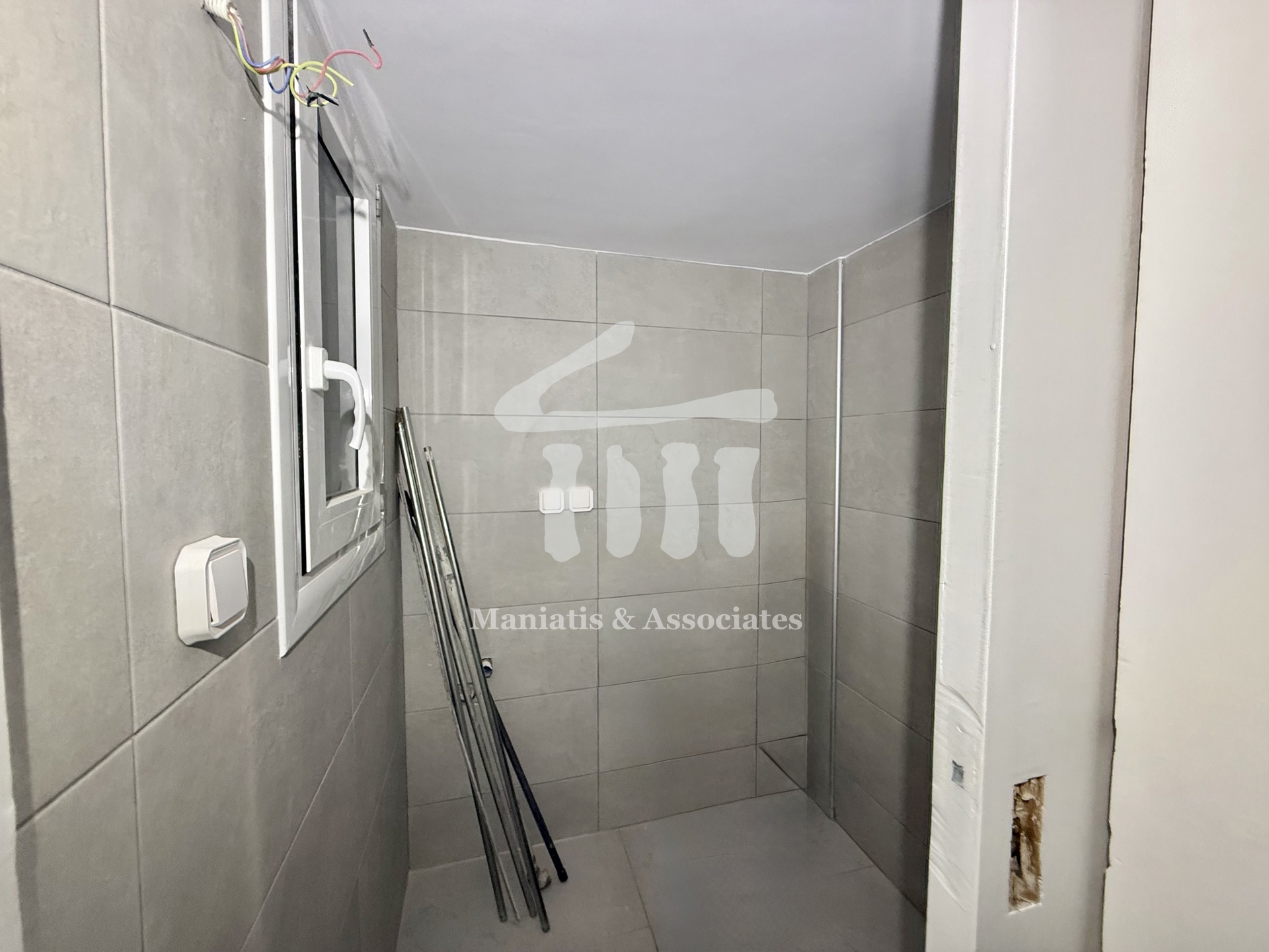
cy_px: 476
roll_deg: -0.2
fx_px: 513
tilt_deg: -4.6
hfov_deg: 102.1
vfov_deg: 85.7
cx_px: 634
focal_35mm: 14
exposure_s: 1/50
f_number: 2.2
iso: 250
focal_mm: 2.22
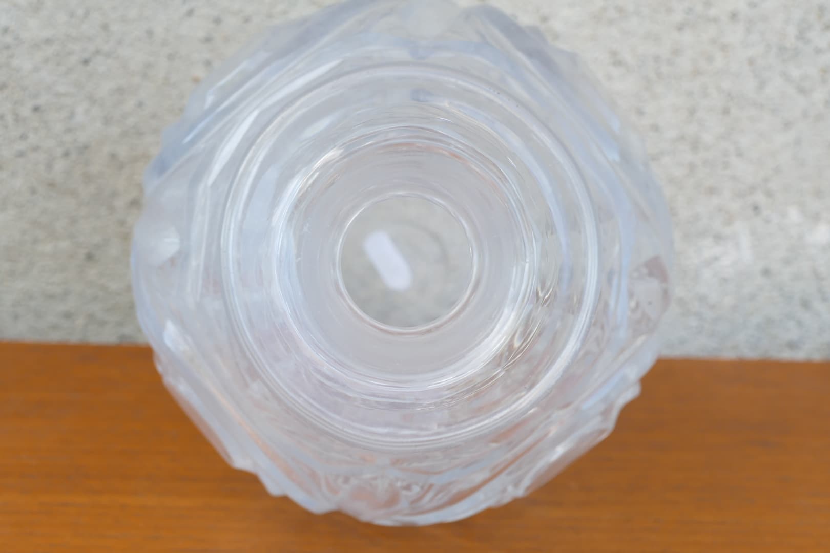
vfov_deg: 17.1
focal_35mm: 80
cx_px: 415
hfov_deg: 25.4
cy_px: 276
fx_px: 1844
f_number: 4.5
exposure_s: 1/80
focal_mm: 29.24
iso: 160
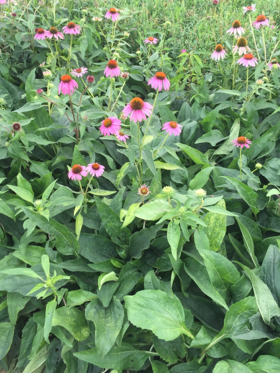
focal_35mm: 33
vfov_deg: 55.3
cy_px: 174
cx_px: 131
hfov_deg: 42.9
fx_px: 356
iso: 32
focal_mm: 4.15
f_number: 2.2
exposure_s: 1/276
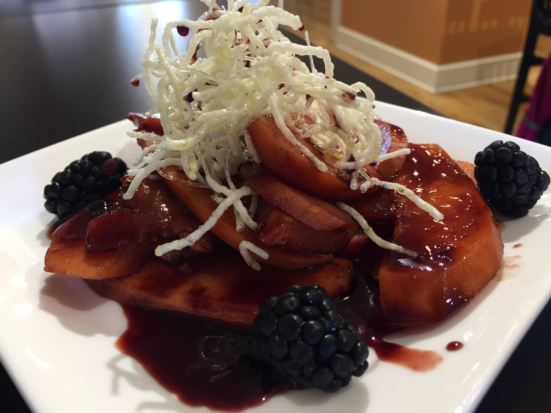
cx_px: 276
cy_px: 206
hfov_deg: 61.7
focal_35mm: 29
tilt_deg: -31.7
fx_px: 462
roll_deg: +2.1
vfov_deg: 48.2
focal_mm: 4.15
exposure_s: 1/30
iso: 64
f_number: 2.2
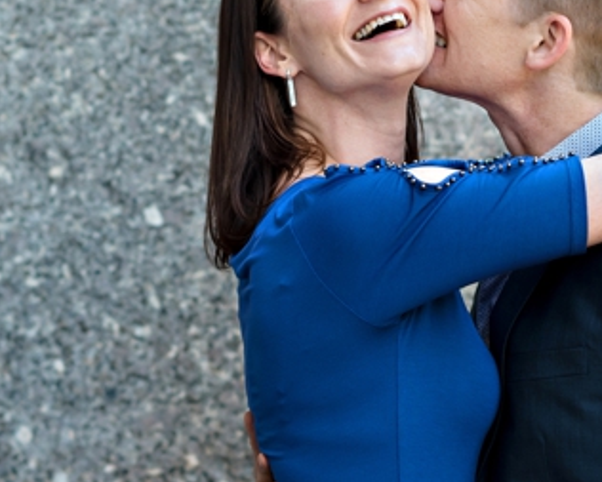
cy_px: 287
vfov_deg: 6.8
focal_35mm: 227
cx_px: 251
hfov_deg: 8.5
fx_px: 4046
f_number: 2.8
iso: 500
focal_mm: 85
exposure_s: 1/400
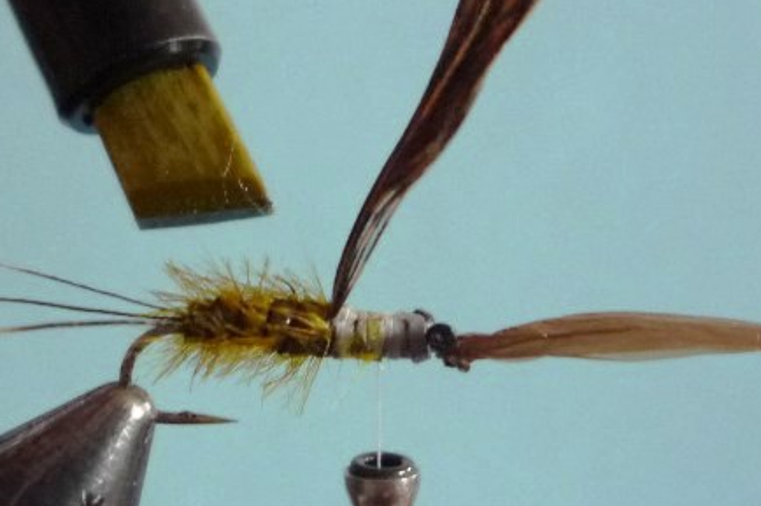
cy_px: 275
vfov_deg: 29.2
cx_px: 365
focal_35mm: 46
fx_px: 972
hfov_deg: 42.7
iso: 320
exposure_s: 1/30
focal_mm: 5.2
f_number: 3.3
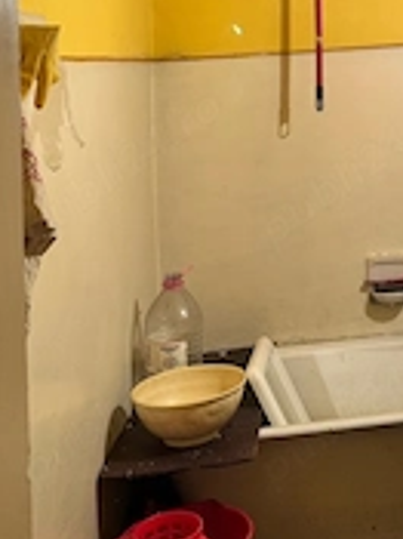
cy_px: -34
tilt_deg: +6.1
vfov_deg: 31.5
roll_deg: +3.1
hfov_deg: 25.0
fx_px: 855
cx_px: 421
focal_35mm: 55
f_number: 1.78
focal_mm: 6.76
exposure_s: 1/50
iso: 125
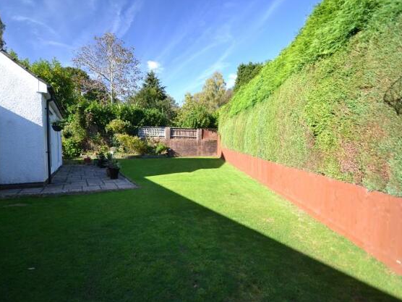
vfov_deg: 74.7
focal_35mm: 17
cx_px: 200
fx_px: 197
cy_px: 156
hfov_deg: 91.0
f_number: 3.5
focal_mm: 10
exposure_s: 1/500
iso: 800
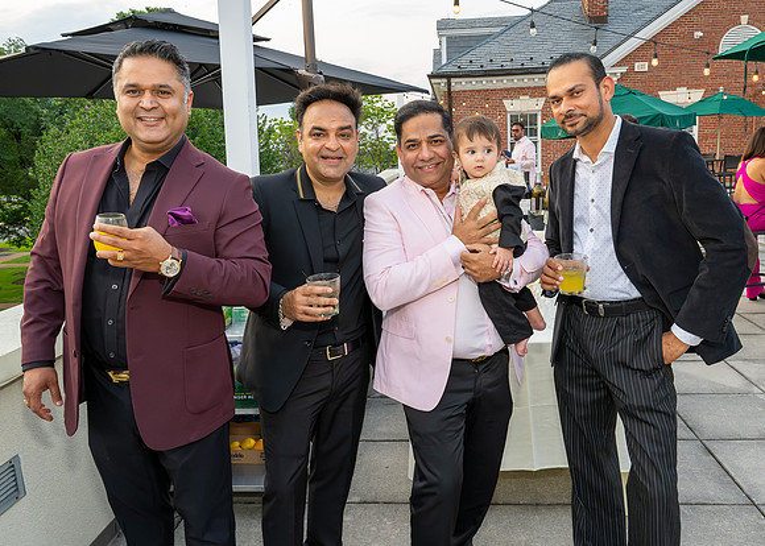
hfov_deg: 61.5
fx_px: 642
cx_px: 402
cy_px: 254
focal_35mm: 30
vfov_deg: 46.0
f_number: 9
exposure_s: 1/250
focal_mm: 25.5
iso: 2200
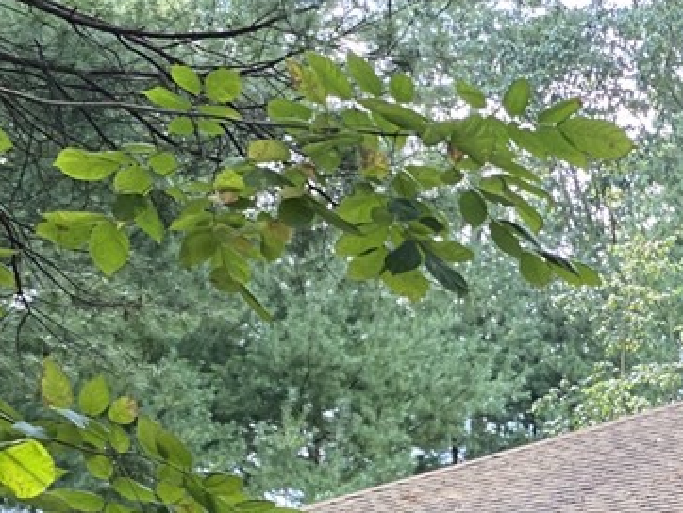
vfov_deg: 9.9
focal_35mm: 147
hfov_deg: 13.2
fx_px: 2902
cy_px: 694
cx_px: 708
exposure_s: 1/122
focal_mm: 6
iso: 100
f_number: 2
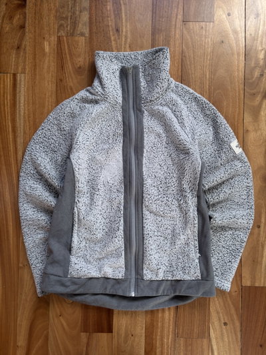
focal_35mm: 26
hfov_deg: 53.1
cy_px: 178
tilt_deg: -89.3
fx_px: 266
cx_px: 133
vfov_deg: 67.3
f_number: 1.6
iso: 64
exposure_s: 1/121
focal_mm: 5.96
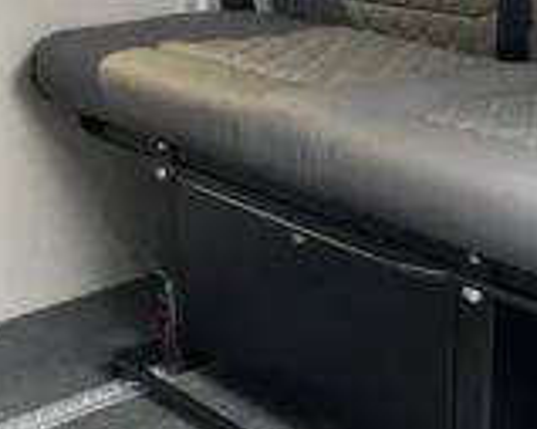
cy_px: 35
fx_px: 1271
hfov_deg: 23.3
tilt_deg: -11.9
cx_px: 61
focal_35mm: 80
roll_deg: +0.4
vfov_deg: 18.8
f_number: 1.6
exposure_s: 1/50
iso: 250
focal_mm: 5.96
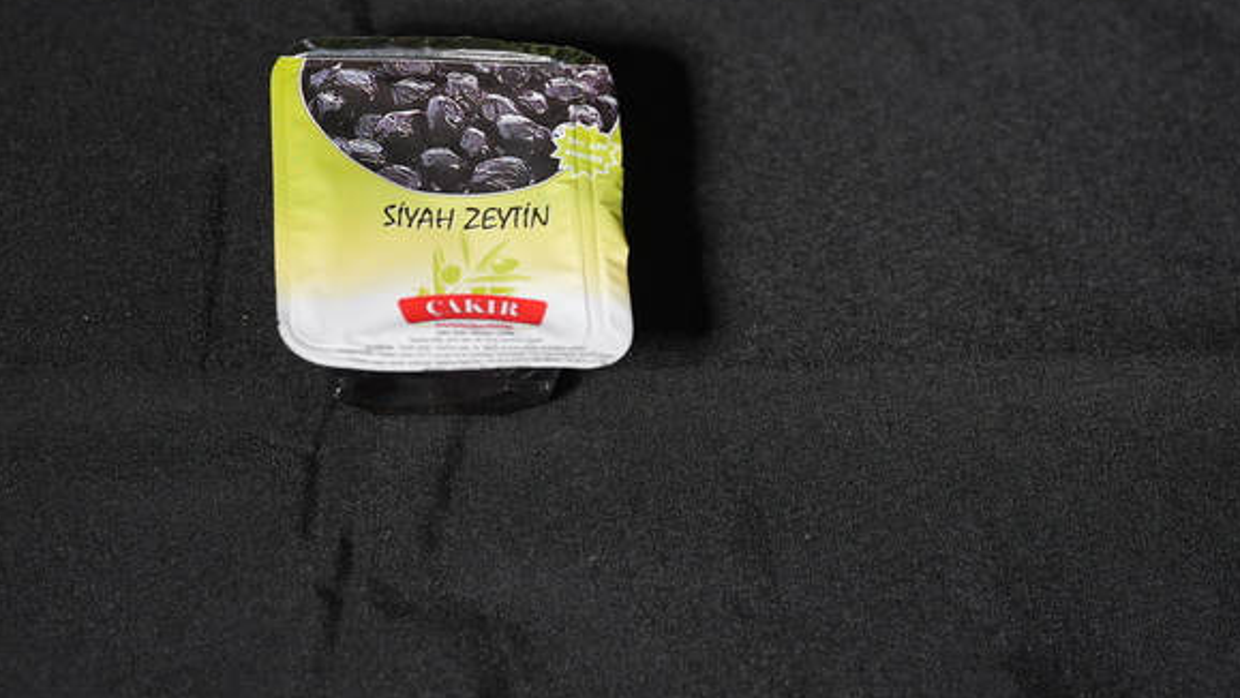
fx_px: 4999
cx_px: 463
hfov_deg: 14.1
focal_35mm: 152
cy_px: 180
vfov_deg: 8.0
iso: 80
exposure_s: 1/125
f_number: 4.5
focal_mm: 105
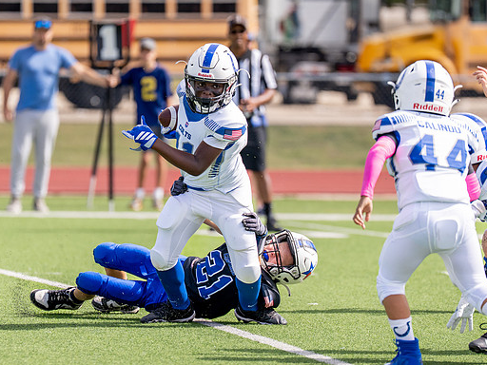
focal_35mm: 408
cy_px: 194
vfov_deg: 3.6
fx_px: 5740
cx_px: 196
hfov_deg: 4.9
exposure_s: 1/3200
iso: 250
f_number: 2.8
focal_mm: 200
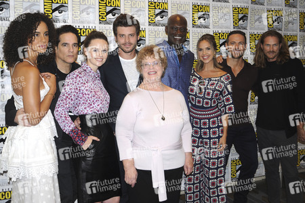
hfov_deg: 53.1
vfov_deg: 36.9
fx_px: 305
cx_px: 152
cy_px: 102
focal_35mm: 36
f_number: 3.5
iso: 200
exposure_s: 1/60
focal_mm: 24
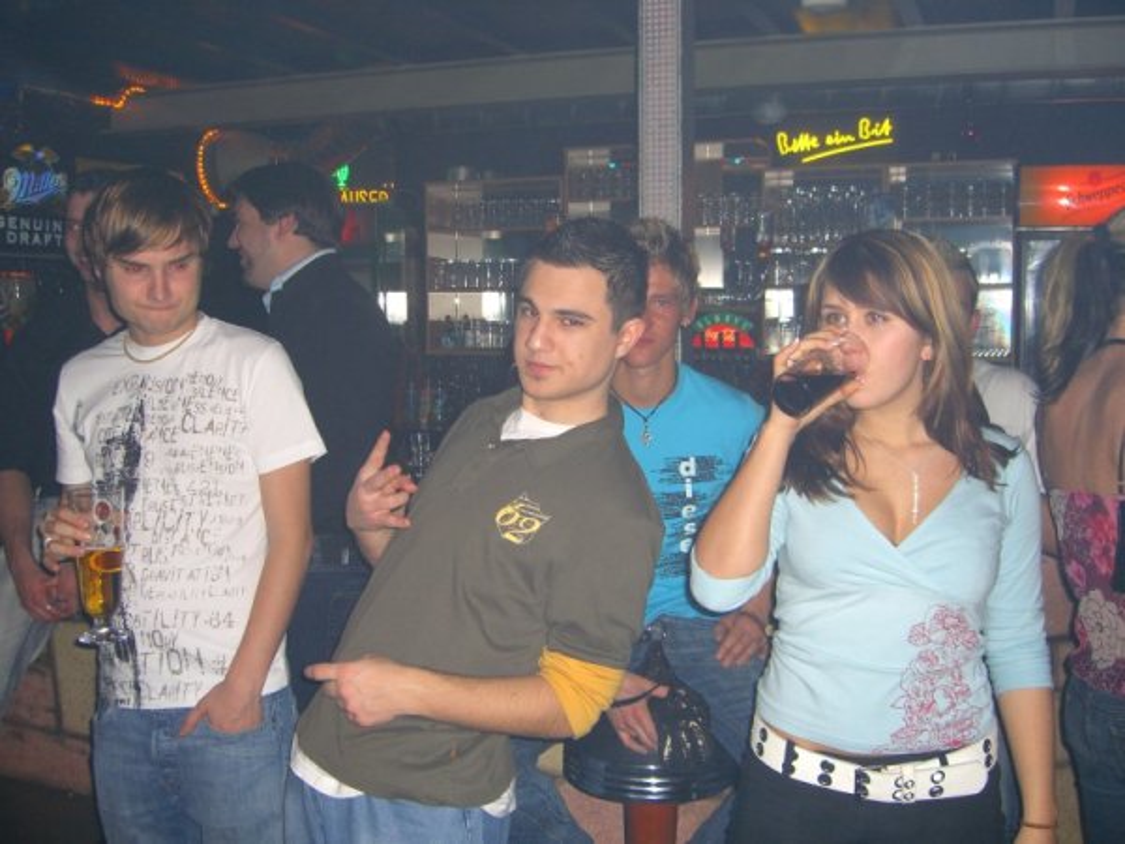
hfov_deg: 49.0
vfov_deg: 37.7
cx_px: 562
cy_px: 422
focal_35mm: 38
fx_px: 1235
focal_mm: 7.9
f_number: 2.8
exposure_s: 1/60
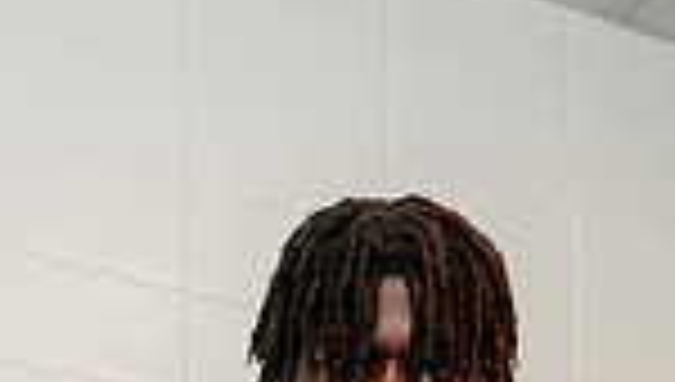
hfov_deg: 15.5
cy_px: 939
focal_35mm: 138
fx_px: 2474
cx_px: 378
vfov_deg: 8.1
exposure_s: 1/160
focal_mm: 44
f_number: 6.3
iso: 500
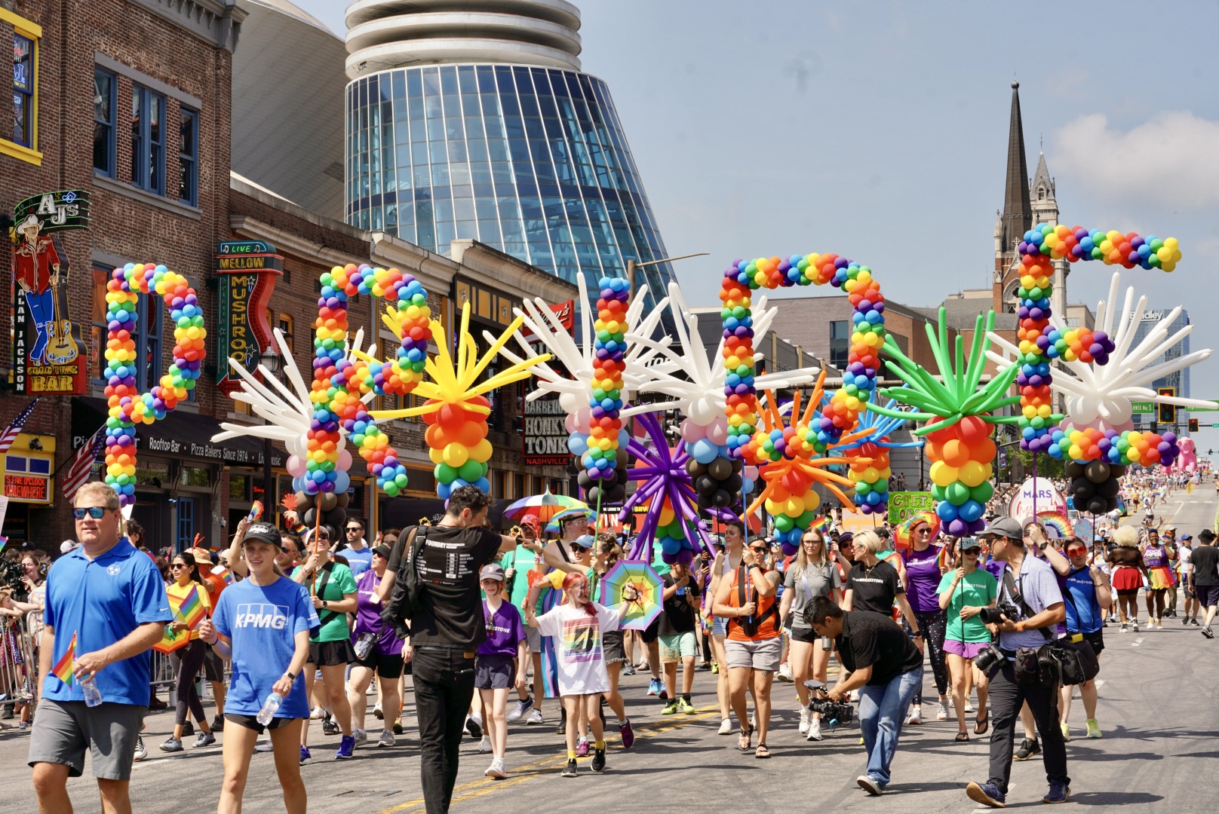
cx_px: 610
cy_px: 407
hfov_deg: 28.8
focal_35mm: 70
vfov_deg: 19.5
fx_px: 2372
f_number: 9
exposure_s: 1/500
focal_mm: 70
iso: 200
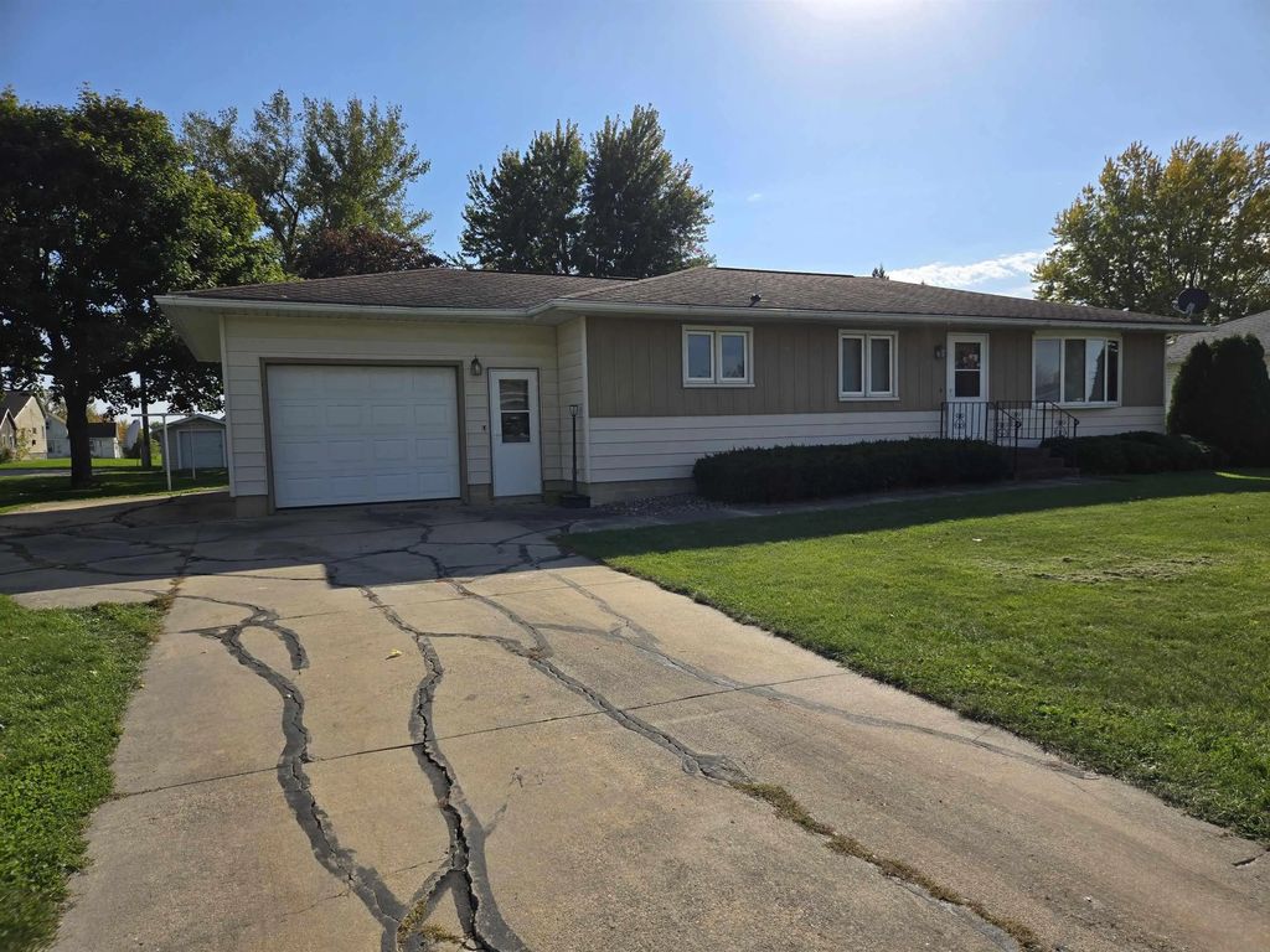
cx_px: 635
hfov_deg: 73.9
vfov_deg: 58.9
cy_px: 476
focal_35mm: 23
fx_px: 844
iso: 25
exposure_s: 1/2828
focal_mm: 5.4
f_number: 1.8
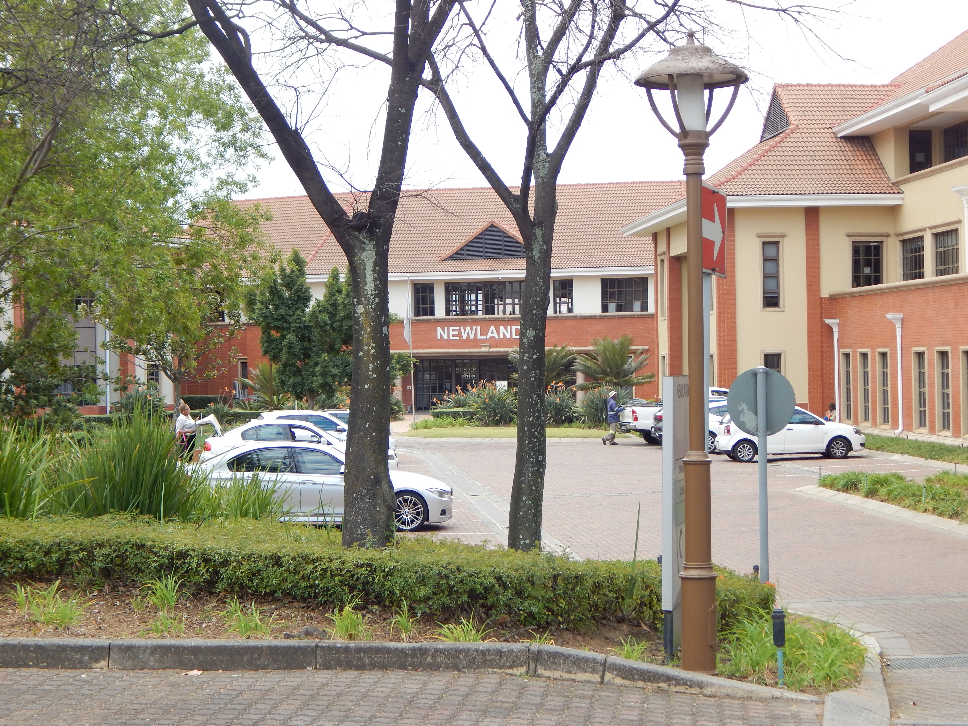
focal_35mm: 69
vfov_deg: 21.3
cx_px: 484
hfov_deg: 28.2
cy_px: 363
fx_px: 1930
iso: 125
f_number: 4.1
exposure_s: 1/125
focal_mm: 12.3
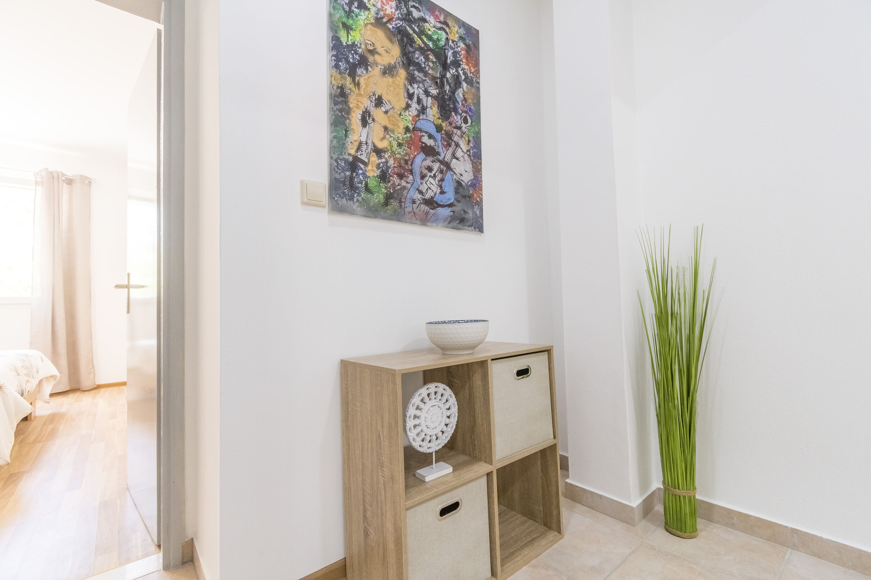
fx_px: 363
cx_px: 436
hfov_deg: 100.4
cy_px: 290
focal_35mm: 15
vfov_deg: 77.3
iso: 1100
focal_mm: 10
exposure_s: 1/125
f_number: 4.5
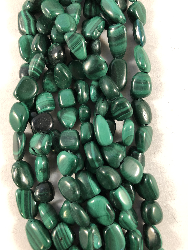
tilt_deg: -83.9
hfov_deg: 49.7
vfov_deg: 63.4
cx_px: 94
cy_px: 125
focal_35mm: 28
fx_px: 203
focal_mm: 3.99
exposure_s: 1/17
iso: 64
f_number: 1.8
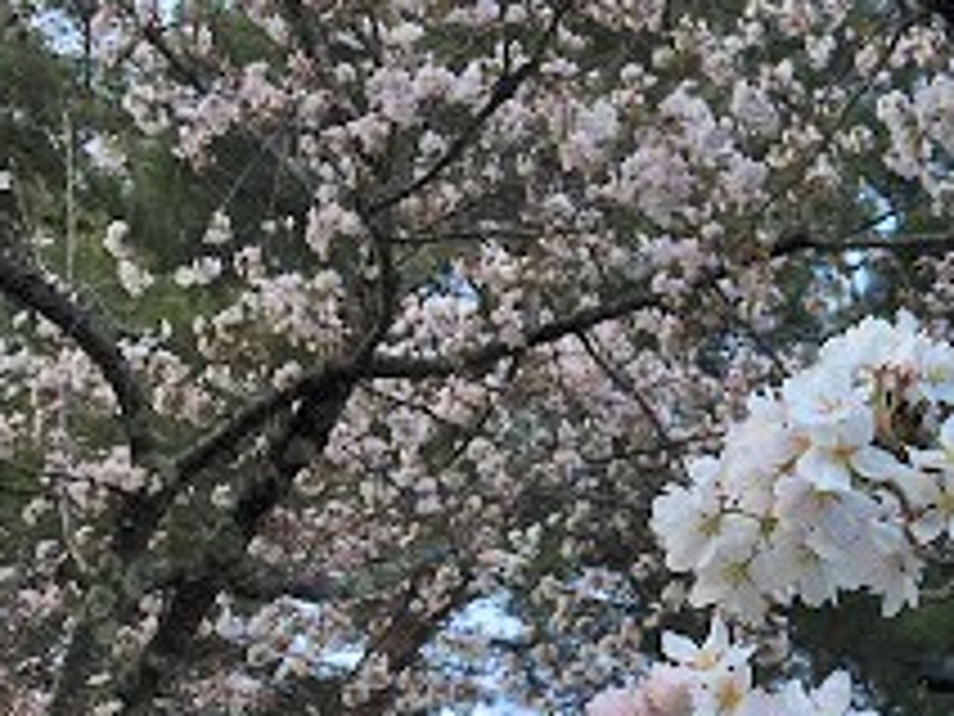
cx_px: 1134
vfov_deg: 19.9
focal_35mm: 74
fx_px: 2039
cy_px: 367
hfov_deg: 24.0
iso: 25
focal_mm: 4.15
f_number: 2.2
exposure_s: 1/381
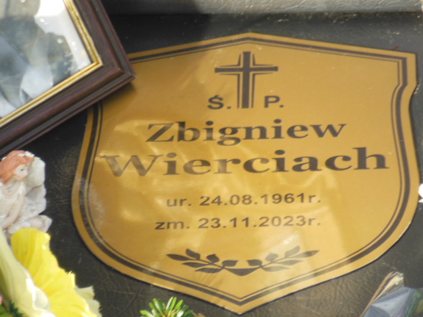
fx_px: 3055
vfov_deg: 5.9
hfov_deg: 7.9
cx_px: 212
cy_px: 158
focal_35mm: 250
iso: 125
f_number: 5.8
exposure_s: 1/100
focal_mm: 45
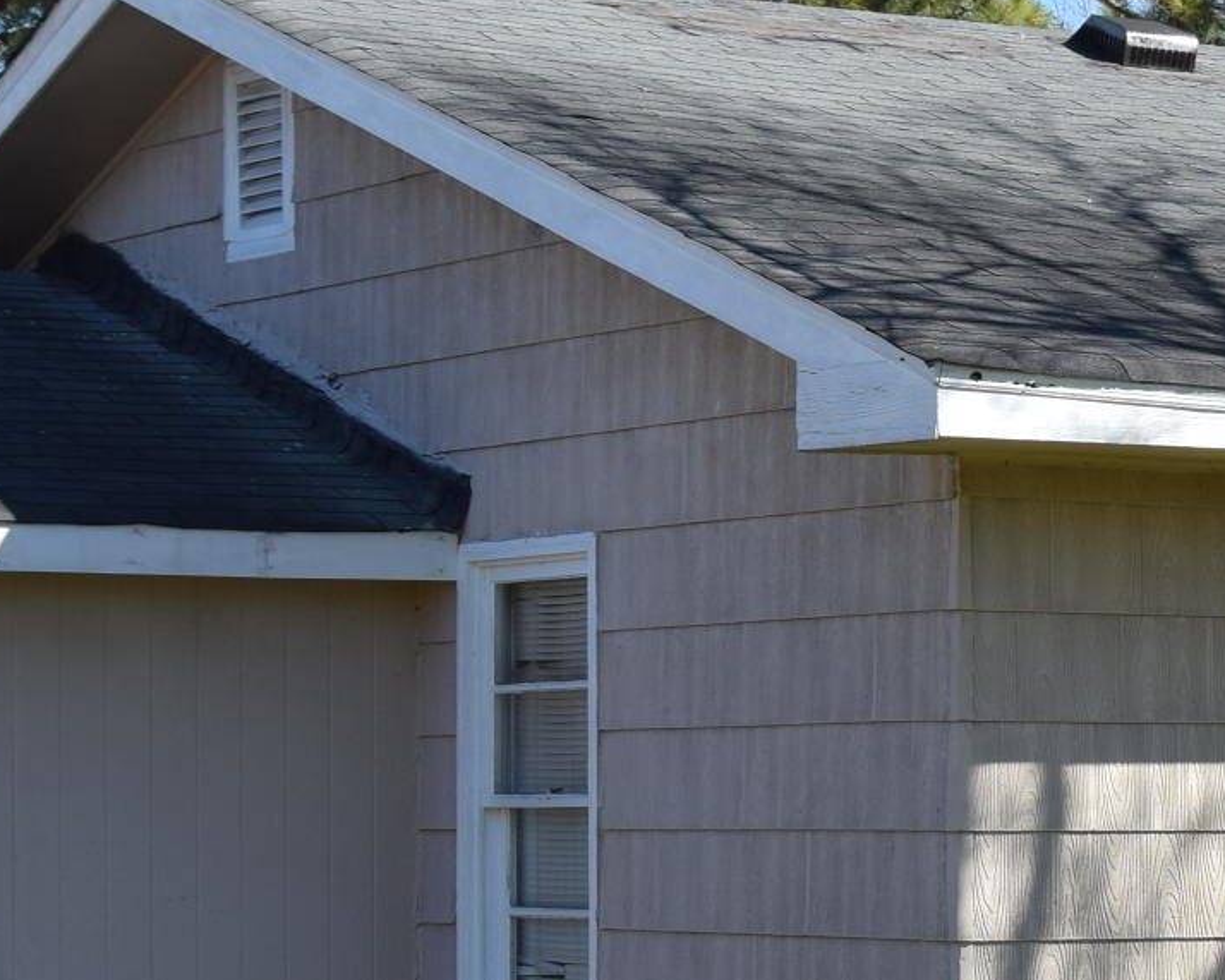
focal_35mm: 142
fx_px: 5148
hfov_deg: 13.3
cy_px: 827
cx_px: 1397
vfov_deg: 10.8
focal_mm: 24
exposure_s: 1/320
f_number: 6.3
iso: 100
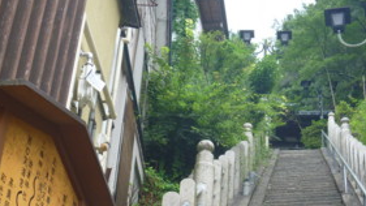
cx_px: 223
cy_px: 155
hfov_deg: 34.2
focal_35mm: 61
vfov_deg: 19.6
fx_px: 592
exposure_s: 1/80
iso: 80
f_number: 3.5
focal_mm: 6.3
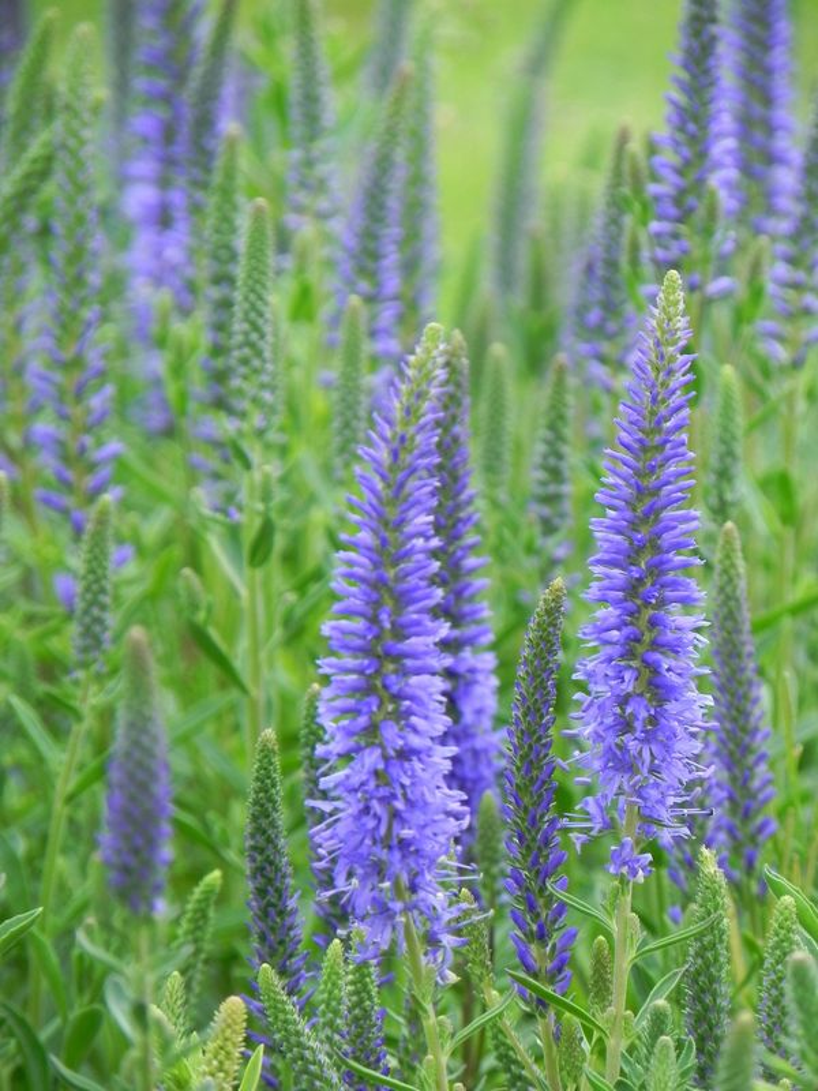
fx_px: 13391
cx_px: 409
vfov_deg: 4.7
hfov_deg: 3.5
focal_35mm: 425
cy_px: 546
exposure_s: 1/125
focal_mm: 75.7
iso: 160
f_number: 5
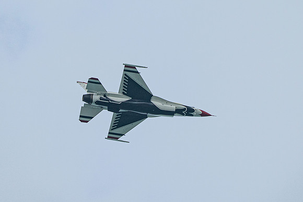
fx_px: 6749
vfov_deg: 1.7
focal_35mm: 802
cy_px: 83
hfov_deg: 2.6
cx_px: 166
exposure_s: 1/1250
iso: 640
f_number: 9
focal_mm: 400
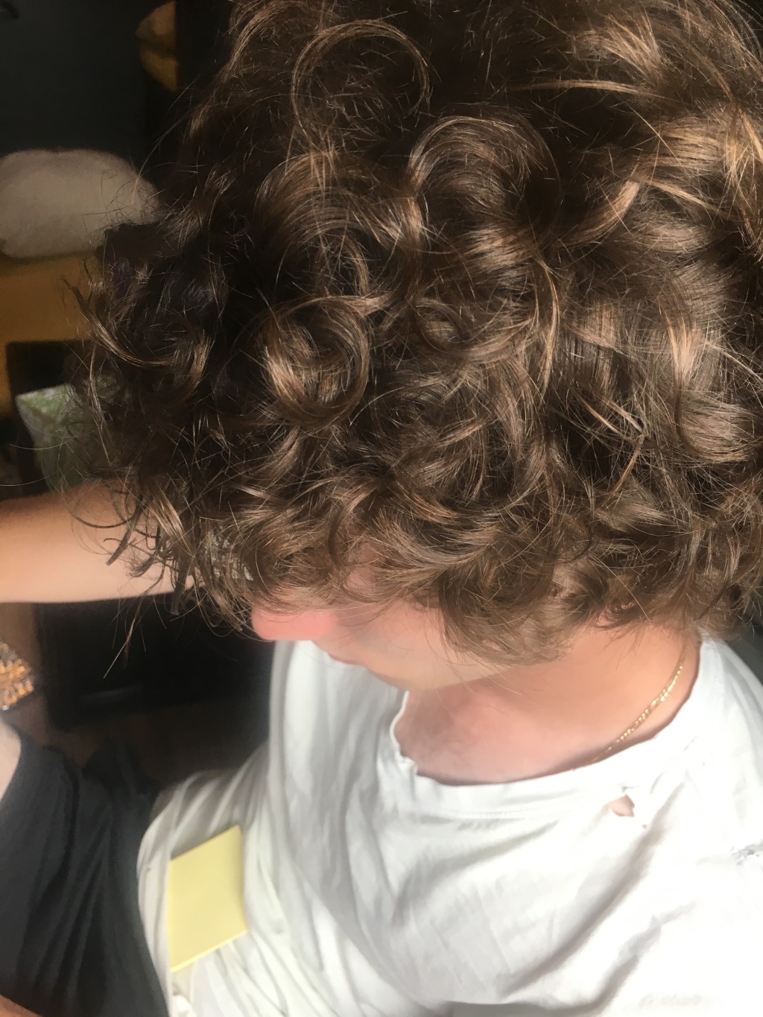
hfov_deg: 48.2
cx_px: 382
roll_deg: -9.7
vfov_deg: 61.7
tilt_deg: -33.7
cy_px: 508
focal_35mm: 29
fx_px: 852
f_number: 2.2
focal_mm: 4.15
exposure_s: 1/30
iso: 25
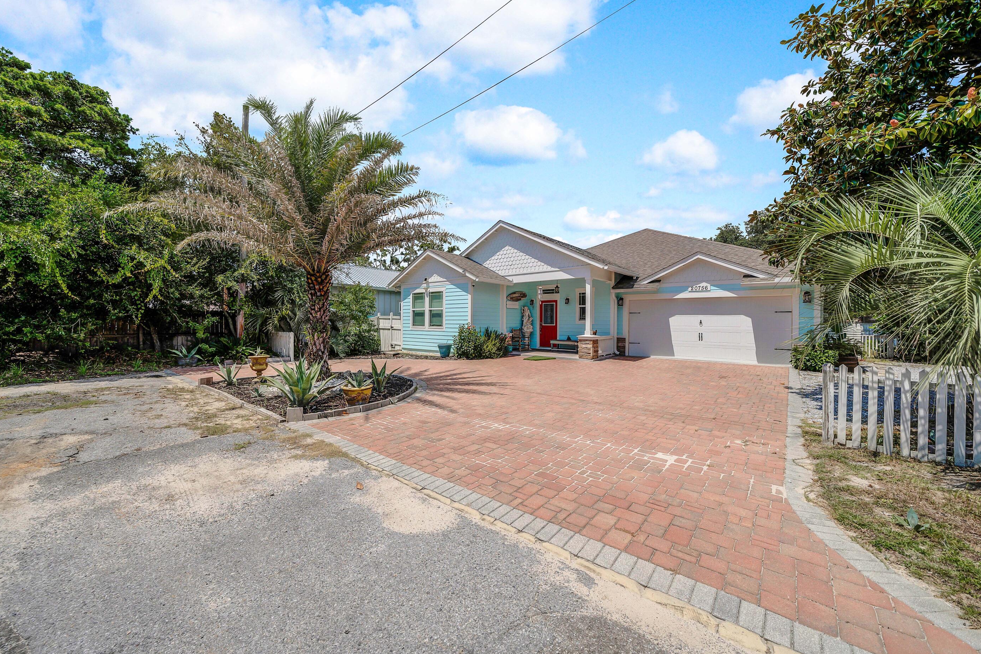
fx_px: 354
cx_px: 488
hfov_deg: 108.3
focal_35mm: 13
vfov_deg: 85.4
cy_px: 318
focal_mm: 12
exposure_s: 1/1600
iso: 100
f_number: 5.6
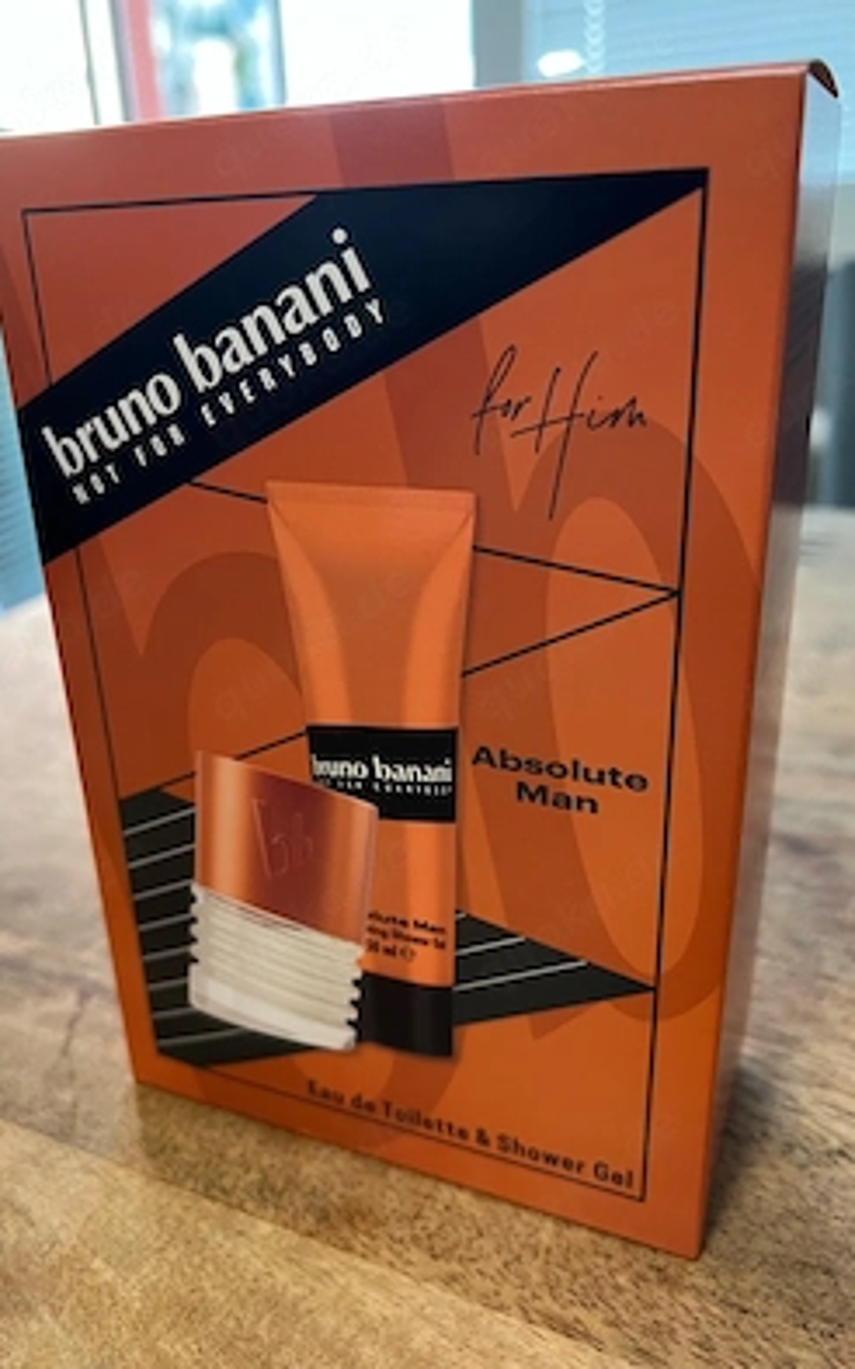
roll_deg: +3.2
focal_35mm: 28
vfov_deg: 66.5
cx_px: 386
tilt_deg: -21.8
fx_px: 1045
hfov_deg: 44.5
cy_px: 681
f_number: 1.5
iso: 250
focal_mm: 5.7
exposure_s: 1/50
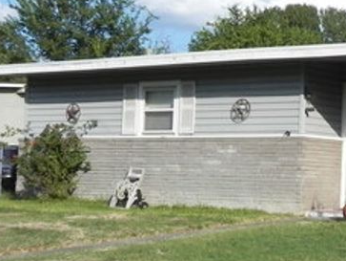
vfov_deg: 15.9
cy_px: 141
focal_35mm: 93
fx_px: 930
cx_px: 463
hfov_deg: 19.3
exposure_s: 1/366
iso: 160
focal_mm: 5.9
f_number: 7.1
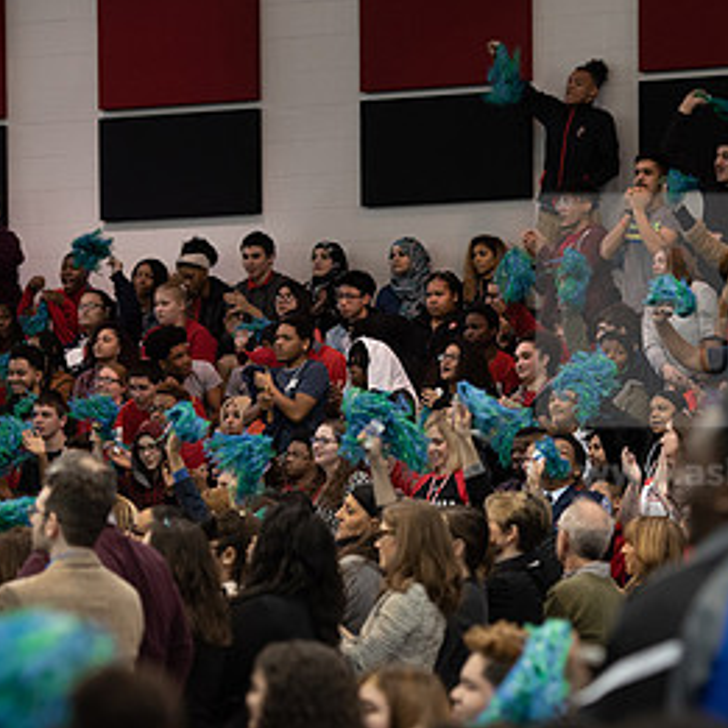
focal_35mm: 198
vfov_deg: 8.8
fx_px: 4711
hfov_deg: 8.8
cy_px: 531
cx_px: 452
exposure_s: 1/200
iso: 2000
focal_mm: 105
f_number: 2.8
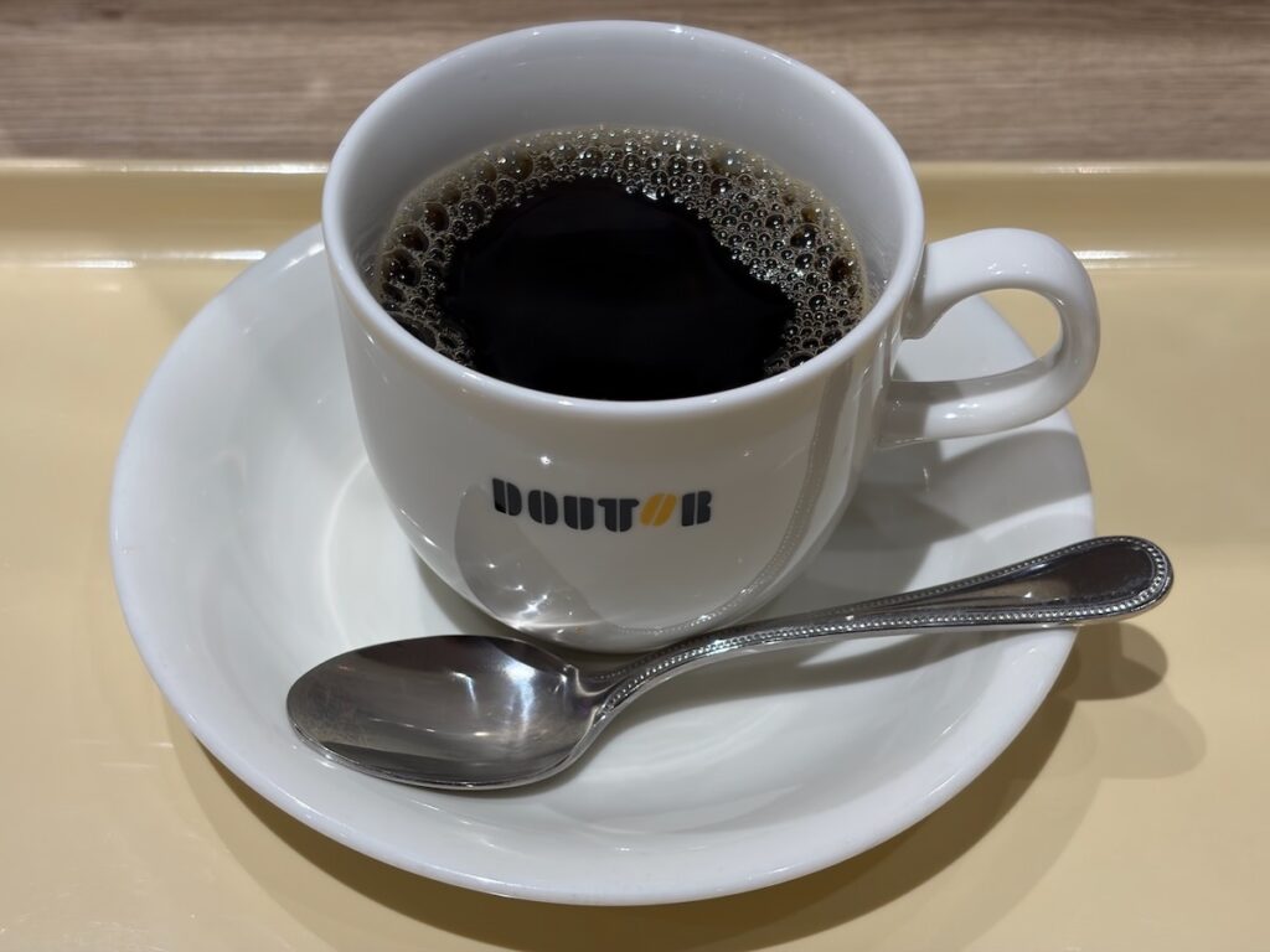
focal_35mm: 52
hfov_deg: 36.8
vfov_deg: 28.0
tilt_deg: -47.9
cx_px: 635
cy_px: 476
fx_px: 1908
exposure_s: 1/50
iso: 25
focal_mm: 5.96
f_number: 1.6
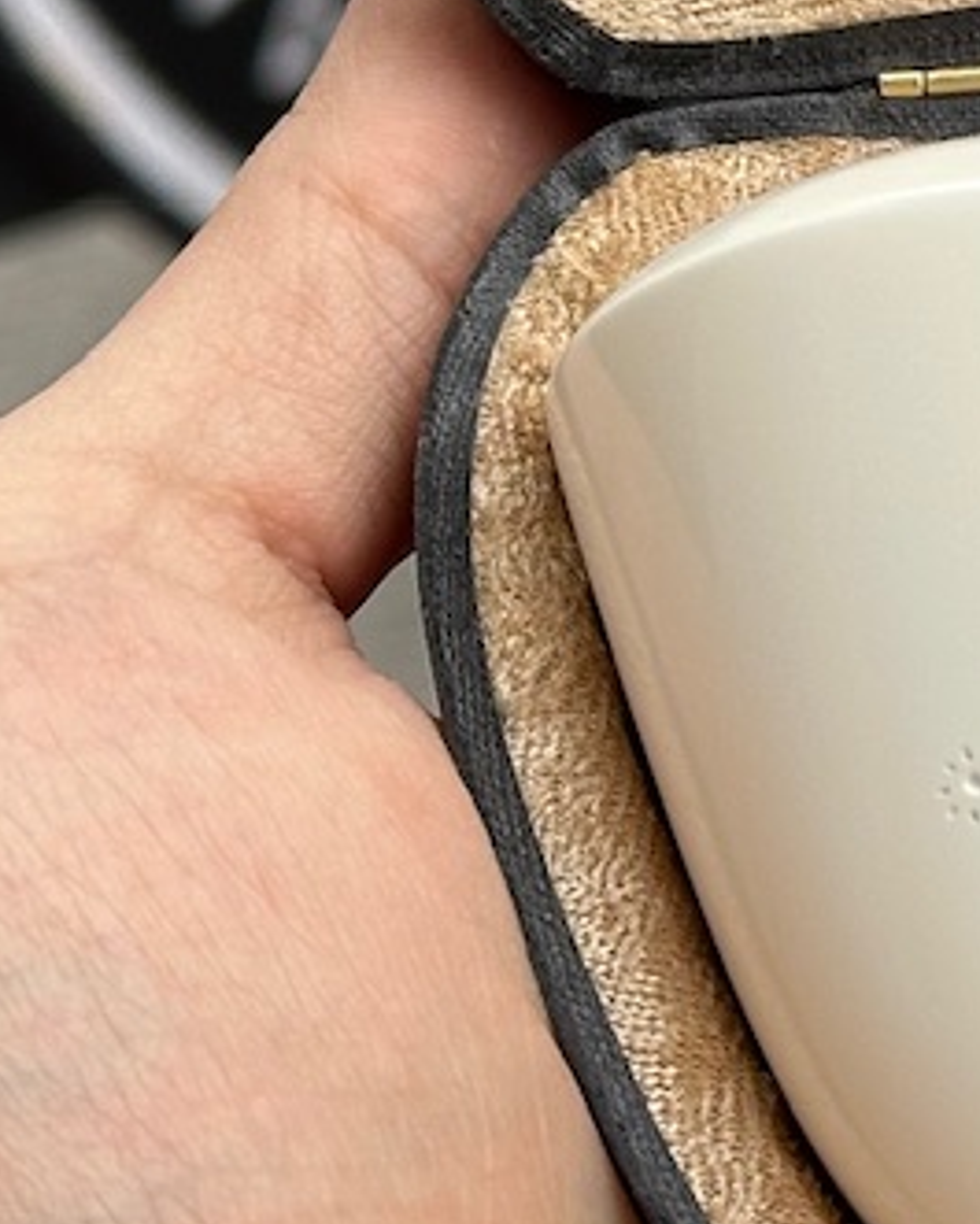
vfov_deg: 10.5
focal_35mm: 181
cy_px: -111
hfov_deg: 8.1
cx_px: 1978
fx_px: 6559
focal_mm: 6.86
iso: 64
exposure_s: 1/271
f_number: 1.78
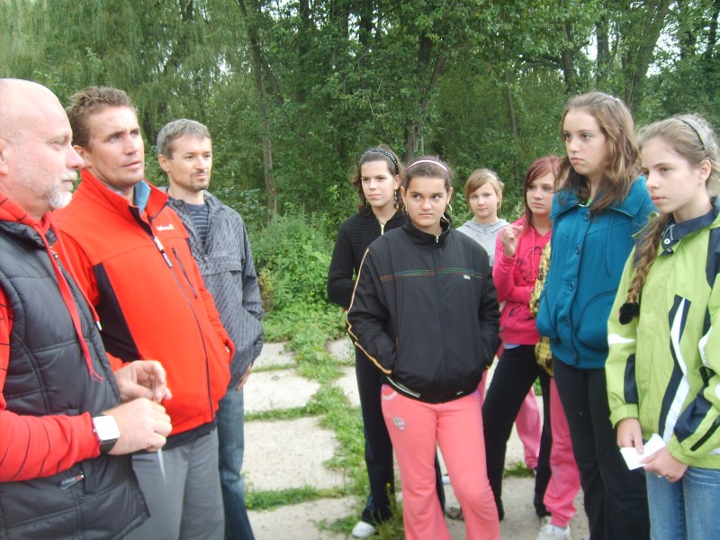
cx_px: 360
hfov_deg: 52.6
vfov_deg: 40.7
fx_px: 728
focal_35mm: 35
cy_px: 270
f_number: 2.8
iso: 50
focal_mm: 5.8
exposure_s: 1/60
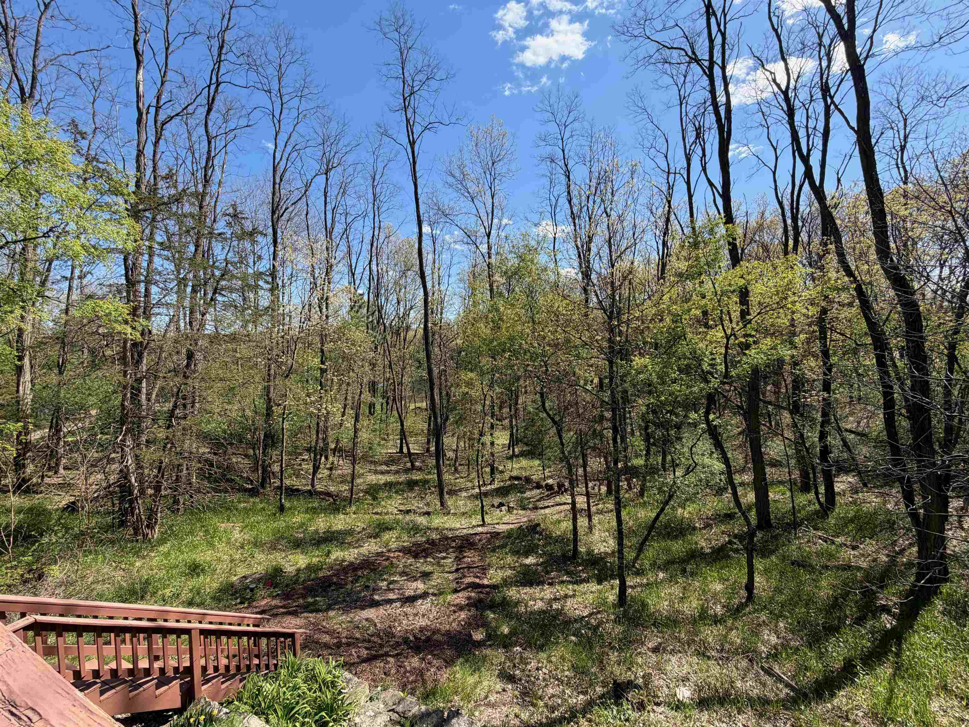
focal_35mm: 14
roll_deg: +2.7
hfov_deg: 102.1
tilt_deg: -1.7
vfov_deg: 85.7
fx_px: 392
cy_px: 364
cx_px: 484
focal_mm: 2.22
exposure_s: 1/770
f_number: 2.2
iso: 40
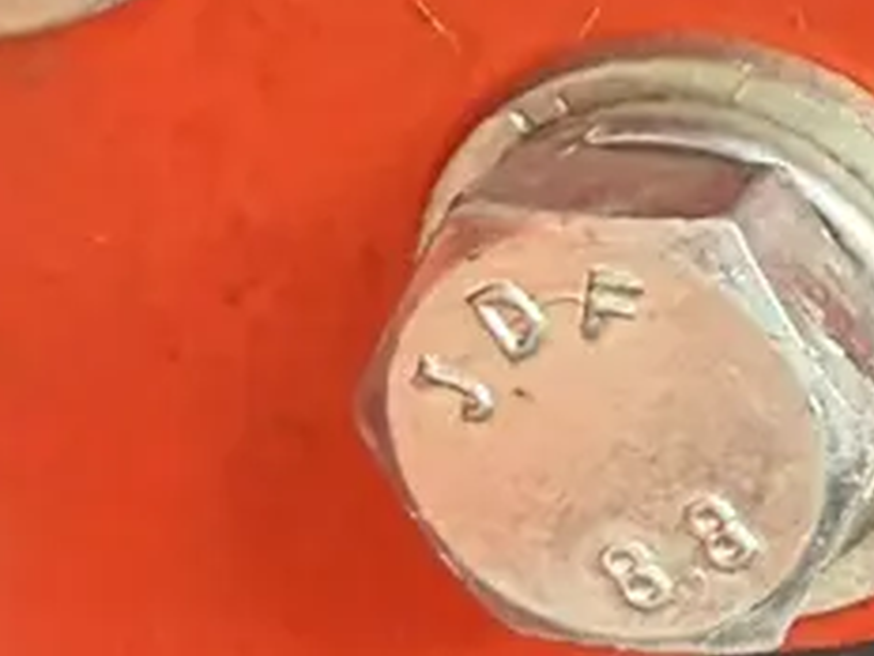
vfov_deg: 9.9
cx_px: 2076
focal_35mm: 149
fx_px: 3762
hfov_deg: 11.2
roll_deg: -2.0
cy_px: 475
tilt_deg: -24.3
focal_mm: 2.22
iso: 250
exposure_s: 1/121
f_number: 2.2
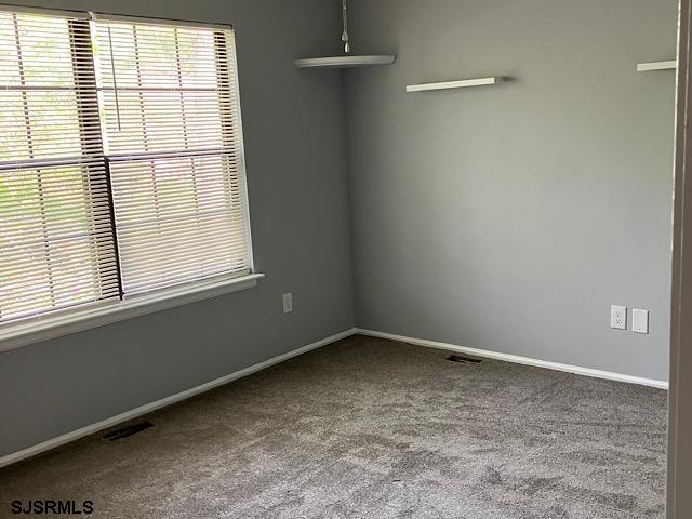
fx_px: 560
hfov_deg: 63.4
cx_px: 346
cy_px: 260
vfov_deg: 49.7
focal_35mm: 28
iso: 160
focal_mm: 3.99
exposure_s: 1/60
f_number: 1.8
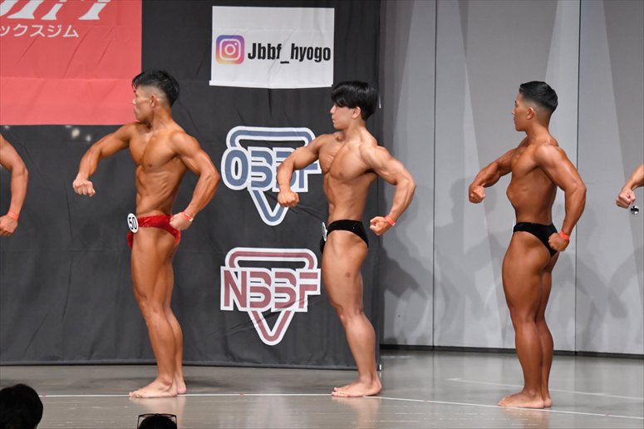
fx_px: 3612
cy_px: 214
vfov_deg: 6.8
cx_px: 322
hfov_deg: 10.2
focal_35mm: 202
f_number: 5.6
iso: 6400
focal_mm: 135
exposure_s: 1/400
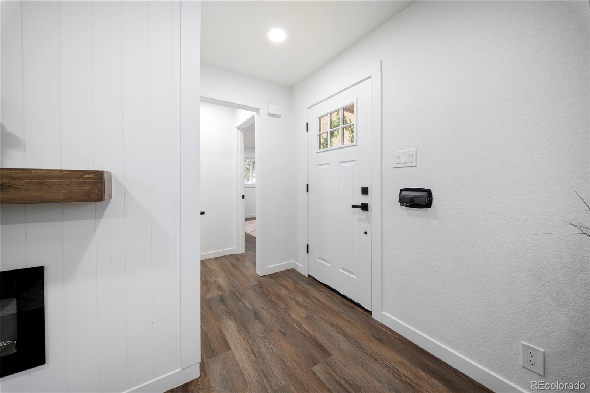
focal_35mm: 12
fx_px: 197
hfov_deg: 112.6
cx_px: 295
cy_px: 196
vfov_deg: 90.0
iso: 250
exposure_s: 1/15
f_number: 9
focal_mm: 12
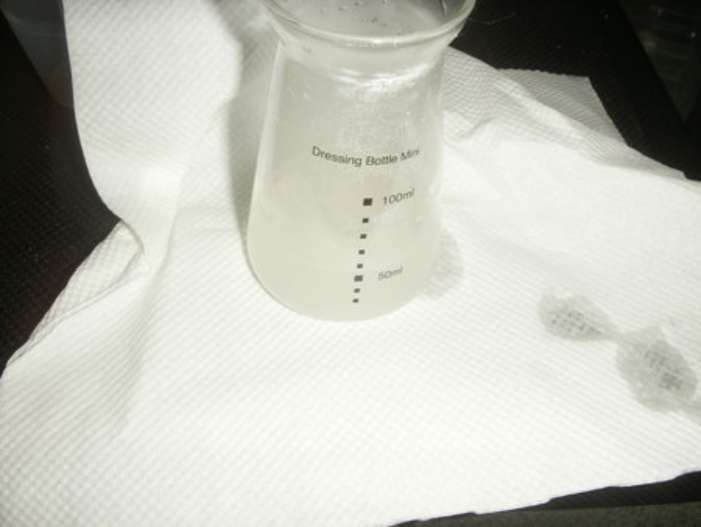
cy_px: 264
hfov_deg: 50.1
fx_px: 750
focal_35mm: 37
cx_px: 350
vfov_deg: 38.7
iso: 50
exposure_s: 1/40
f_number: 7.1
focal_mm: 7.7
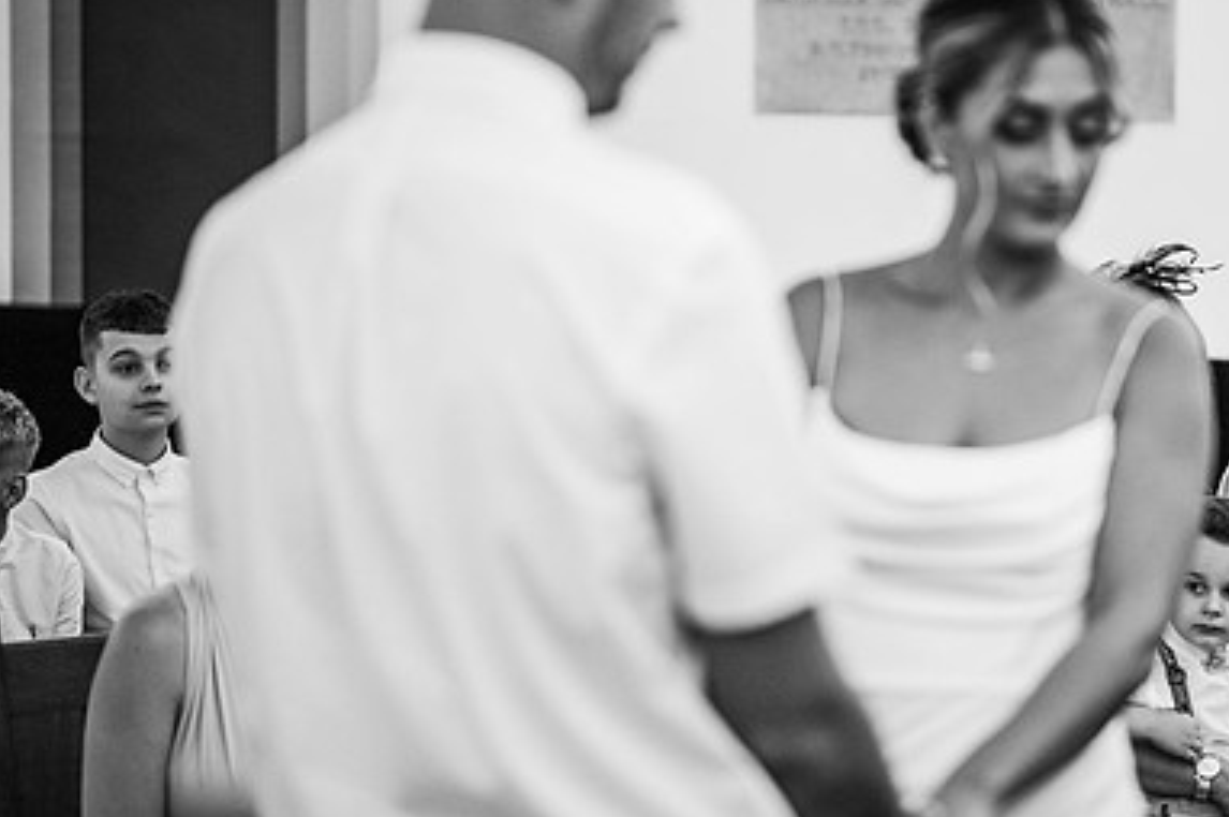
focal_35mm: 129
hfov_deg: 15.8
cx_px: 901
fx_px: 4400
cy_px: 367
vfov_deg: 10.6
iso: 400
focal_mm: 85
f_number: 1.8
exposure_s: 1/200
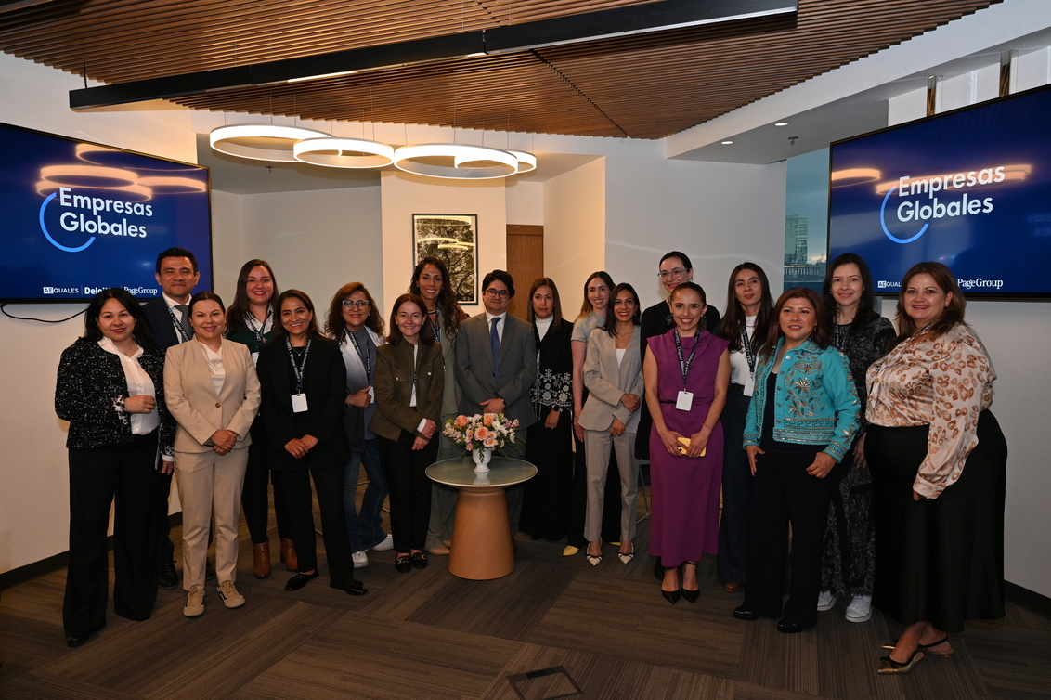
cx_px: 526
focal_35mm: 24
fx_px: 700
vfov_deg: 53.1
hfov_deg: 73.8
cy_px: 350
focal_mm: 24
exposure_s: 1/160
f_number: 5
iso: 640
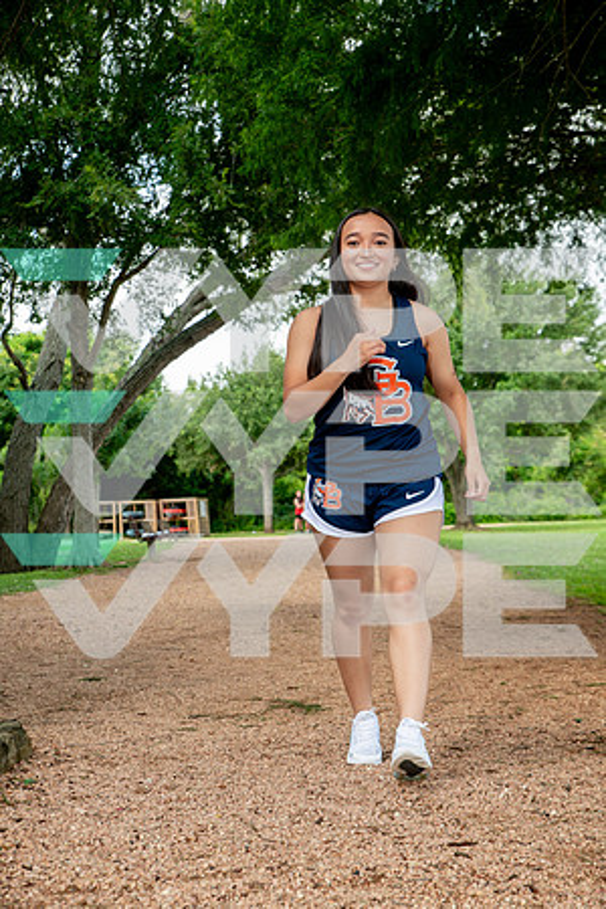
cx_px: 303
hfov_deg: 19.5
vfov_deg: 28.8
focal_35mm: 70
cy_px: 454
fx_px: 1767
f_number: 7.1
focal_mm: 70
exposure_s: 1/200
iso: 200
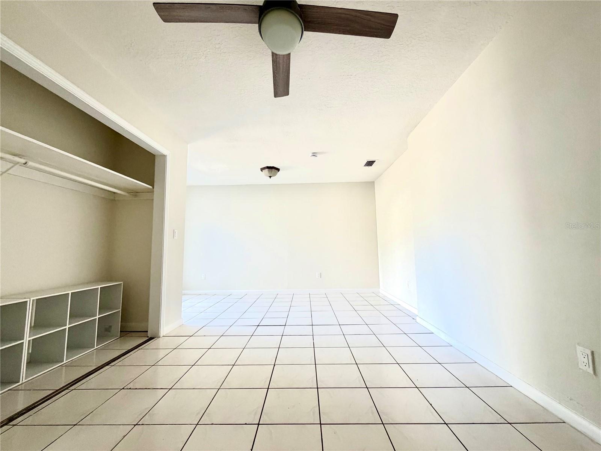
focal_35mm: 14
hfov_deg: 102.1
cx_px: 300
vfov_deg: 85.7
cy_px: 226
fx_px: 243
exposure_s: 1/121
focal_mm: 2.22
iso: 160
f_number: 2.2
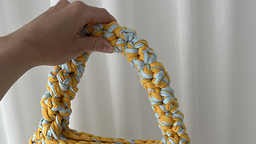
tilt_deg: -12.0
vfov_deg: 27.3
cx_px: 118
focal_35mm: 41
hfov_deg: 49.3
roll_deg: +4.1
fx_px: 278
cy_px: 147
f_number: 1.5
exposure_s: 1/121
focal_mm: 5.7
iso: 80
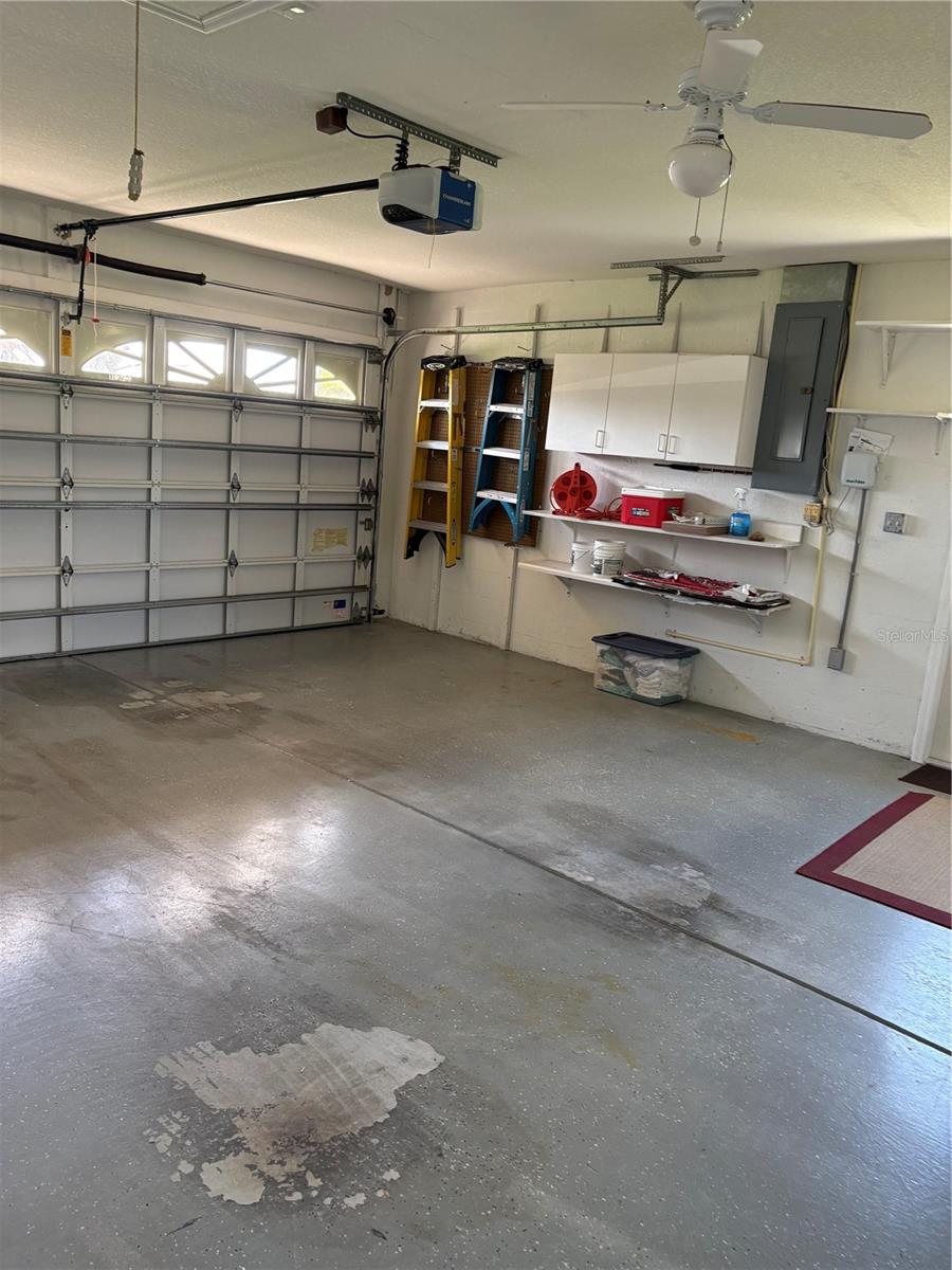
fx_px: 953
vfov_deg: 67.3
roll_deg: -5.9
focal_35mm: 26
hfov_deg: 53.1
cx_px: 476
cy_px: 635
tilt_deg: -9.5
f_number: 1.6
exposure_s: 1/95
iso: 125
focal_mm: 5.96
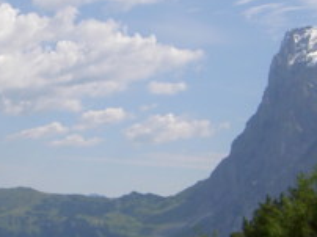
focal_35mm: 122
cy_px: 128
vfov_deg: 12.1
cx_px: 23
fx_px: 1116
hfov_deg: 15.9
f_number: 4.7
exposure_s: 1/640
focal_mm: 5.6
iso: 50
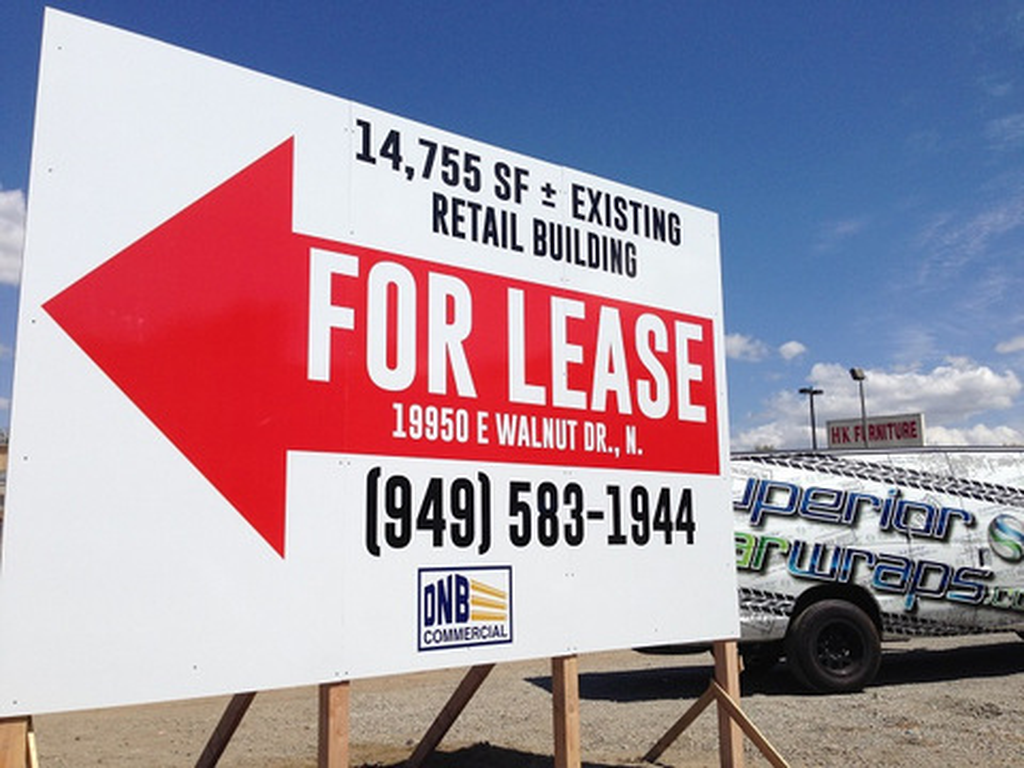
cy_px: 384
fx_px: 976
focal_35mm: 33
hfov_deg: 55.4
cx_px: 512
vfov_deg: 42.9
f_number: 2.4
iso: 50
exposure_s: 1/3390
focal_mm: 4.12
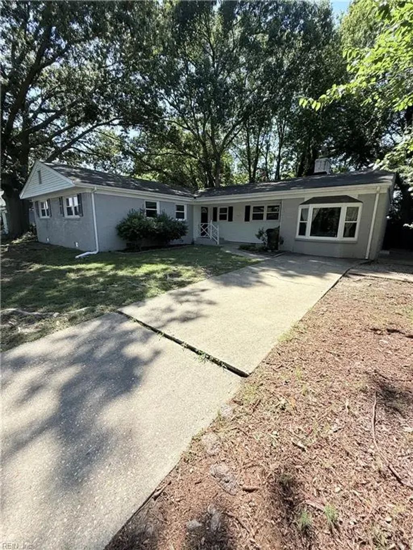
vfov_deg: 102.1
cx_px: 206
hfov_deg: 85.7
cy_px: 275
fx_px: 223
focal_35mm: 14
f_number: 2.2
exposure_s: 1/1167
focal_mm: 2.22
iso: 50
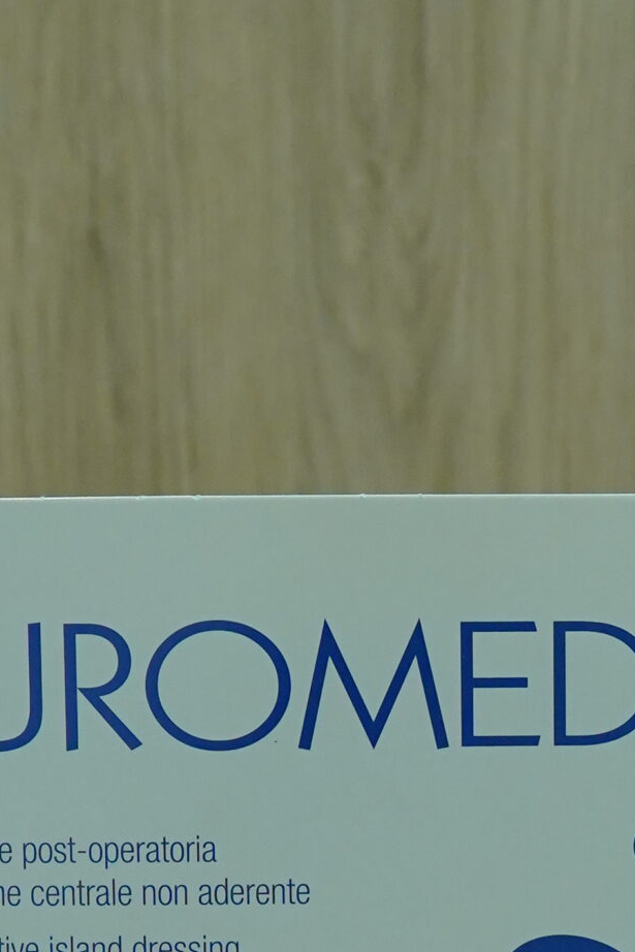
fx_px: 2645
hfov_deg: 13.6
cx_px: 530
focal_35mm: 100
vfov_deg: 19.8
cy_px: 967
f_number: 6.3
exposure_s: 1/100
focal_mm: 24
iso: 2000
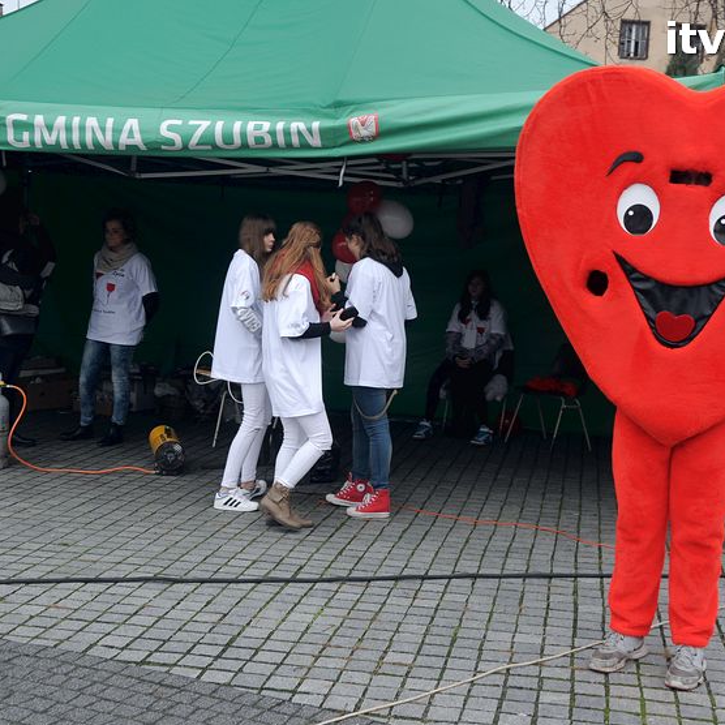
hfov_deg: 34.9
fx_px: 1153
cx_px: 406
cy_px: 367
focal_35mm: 49
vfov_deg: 34.9
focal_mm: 25
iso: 200
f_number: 6.3
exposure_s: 1/160
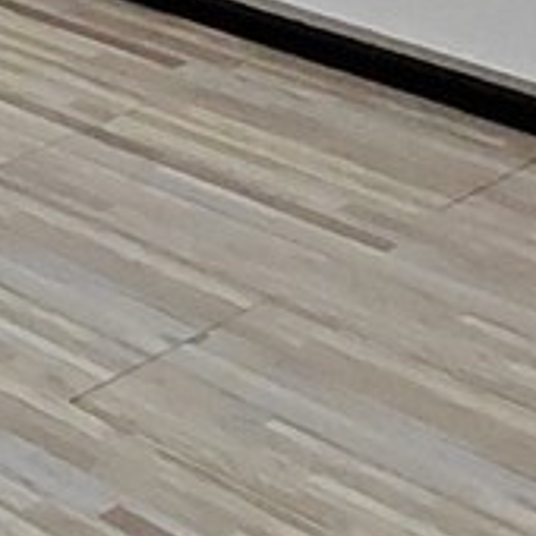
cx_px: -1167
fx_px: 2242
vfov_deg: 12.4
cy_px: -445
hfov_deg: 9.7
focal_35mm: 128
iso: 200
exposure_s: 1/60
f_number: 2.2
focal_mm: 1.64
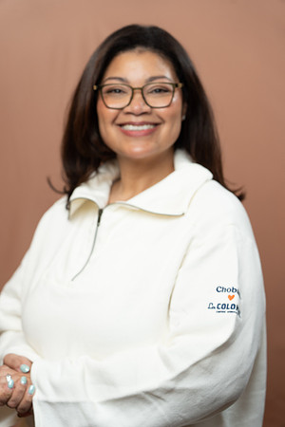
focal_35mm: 93
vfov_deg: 21.9
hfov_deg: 14.7
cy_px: 214
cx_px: 142
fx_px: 1104
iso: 320
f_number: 4
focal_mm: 93
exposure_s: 1/160
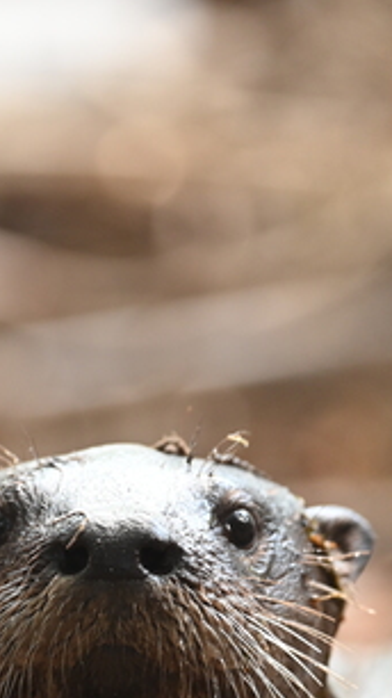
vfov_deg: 2.1
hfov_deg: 1.2
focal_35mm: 1025
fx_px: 18951
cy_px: 405
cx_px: -7
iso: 2000
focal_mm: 500
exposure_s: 1/250
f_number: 5.6
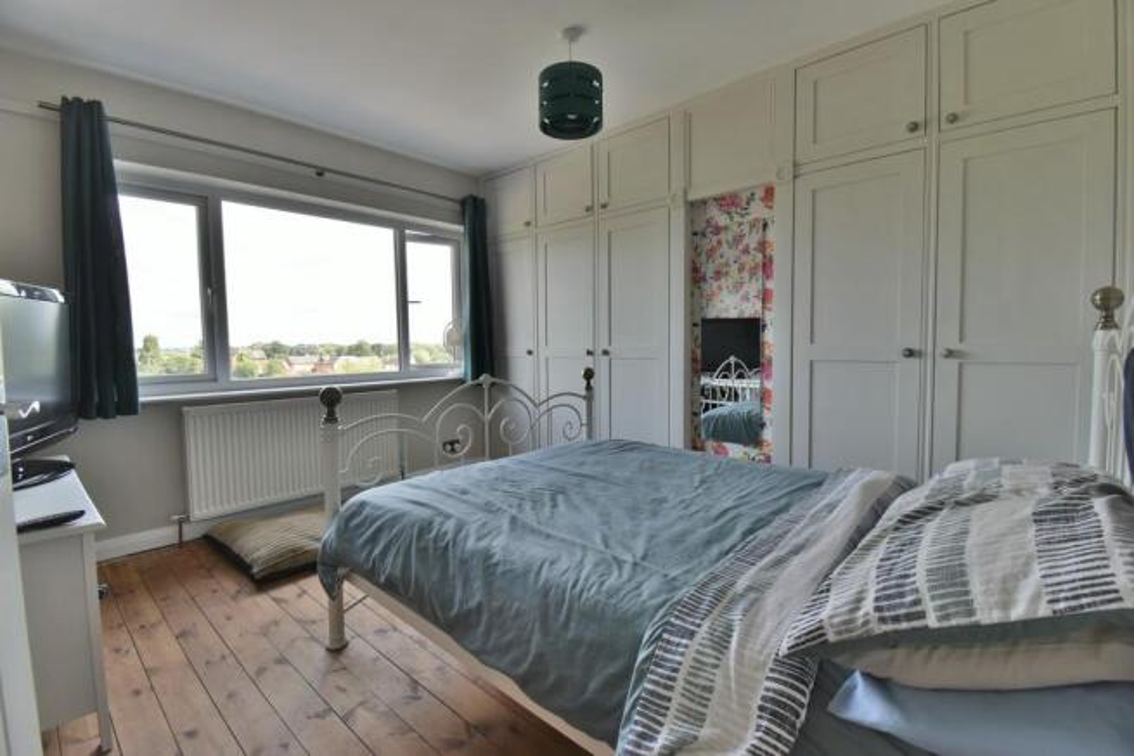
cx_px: 567
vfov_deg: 77.4
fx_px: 473
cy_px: 378
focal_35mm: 15
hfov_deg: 100.4
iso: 400
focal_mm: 10
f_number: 8
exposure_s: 1/80
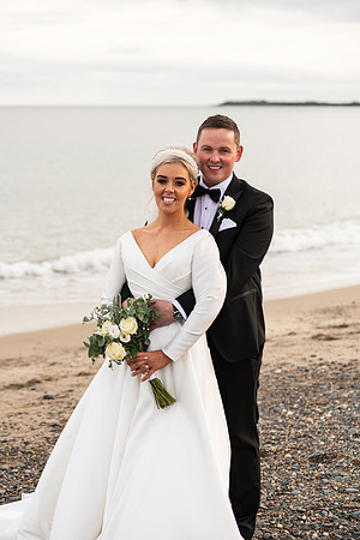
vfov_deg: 25.4
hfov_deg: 17.1
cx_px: 180
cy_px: 270
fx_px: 1200
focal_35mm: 80
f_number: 3.5
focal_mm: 80
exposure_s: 1/200
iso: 80
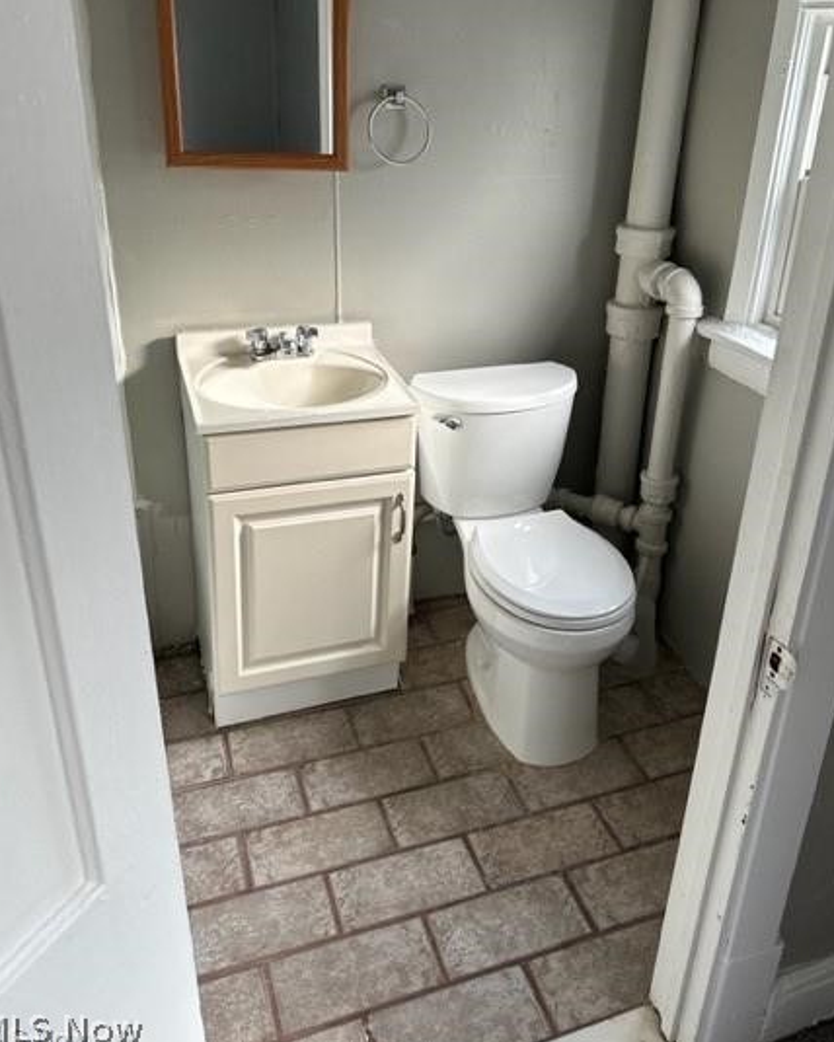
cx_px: 436
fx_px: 864
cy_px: 432
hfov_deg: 51.5
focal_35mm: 28
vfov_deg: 61.8
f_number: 1.78
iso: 200
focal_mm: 6.86
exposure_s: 1/121
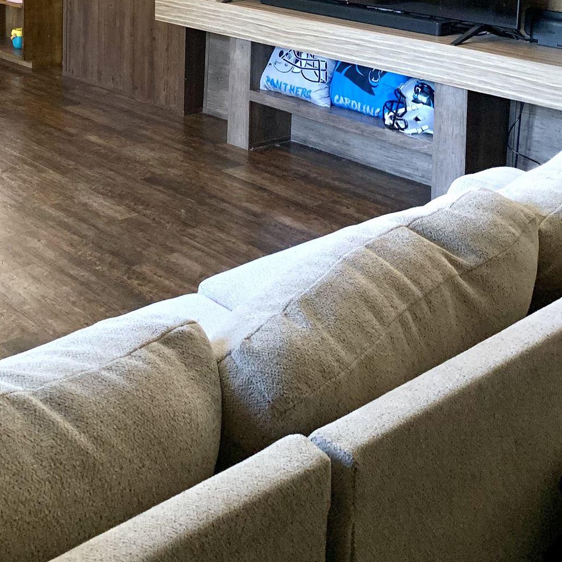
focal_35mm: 52
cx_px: 156
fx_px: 955
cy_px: -30
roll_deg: -0.8
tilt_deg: -7.3
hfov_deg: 32.3
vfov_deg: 30.0
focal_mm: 4.25
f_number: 1.8
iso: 125
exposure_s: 1/60
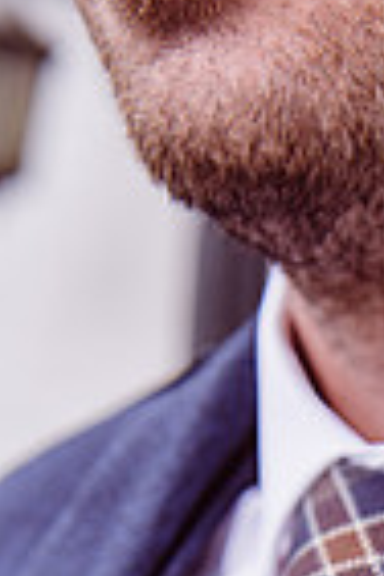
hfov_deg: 10.8
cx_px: 609
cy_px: 821
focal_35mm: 121
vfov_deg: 15.8
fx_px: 1936
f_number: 4.5
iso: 200
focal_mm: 38
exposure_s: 1/500
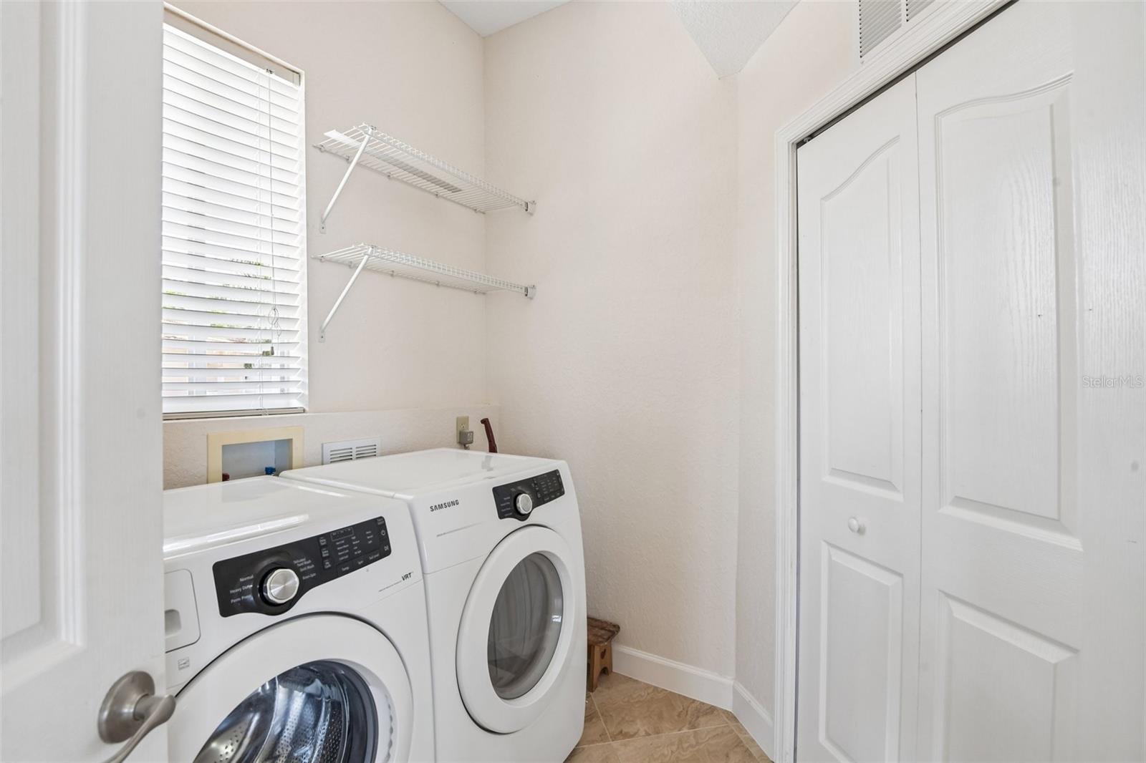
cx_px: 573
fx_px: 509
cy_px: 382
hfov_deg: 96.7
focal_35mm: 16
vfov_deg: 73.7
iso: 400
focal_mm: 16
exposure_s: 1/40
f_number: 8
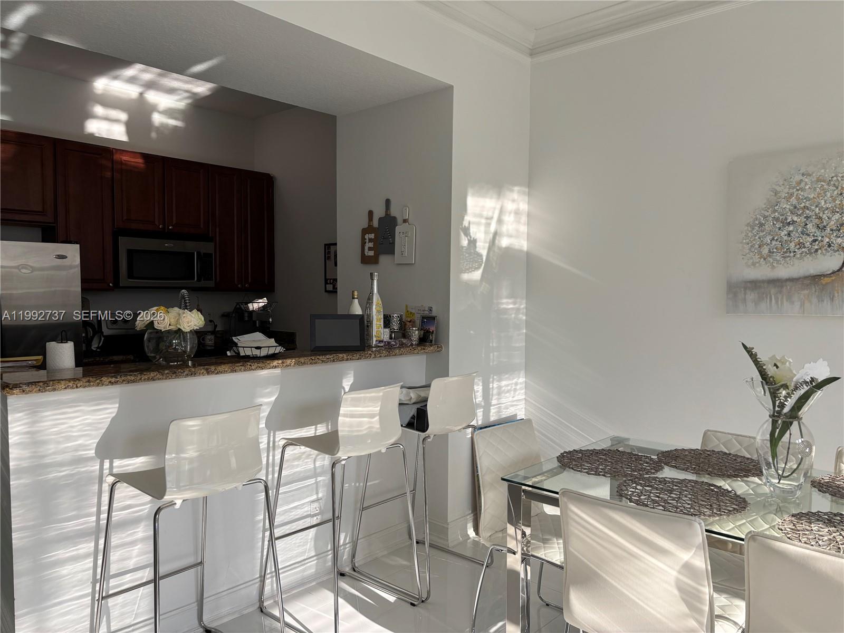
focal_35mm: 26
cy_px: 316
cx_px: 422
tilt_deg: -2.2
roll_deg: -0.5
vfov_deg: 53.1
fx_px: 634
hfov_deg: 67.3
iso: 50
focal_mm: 5.96
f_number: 1.6
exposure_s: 1/305
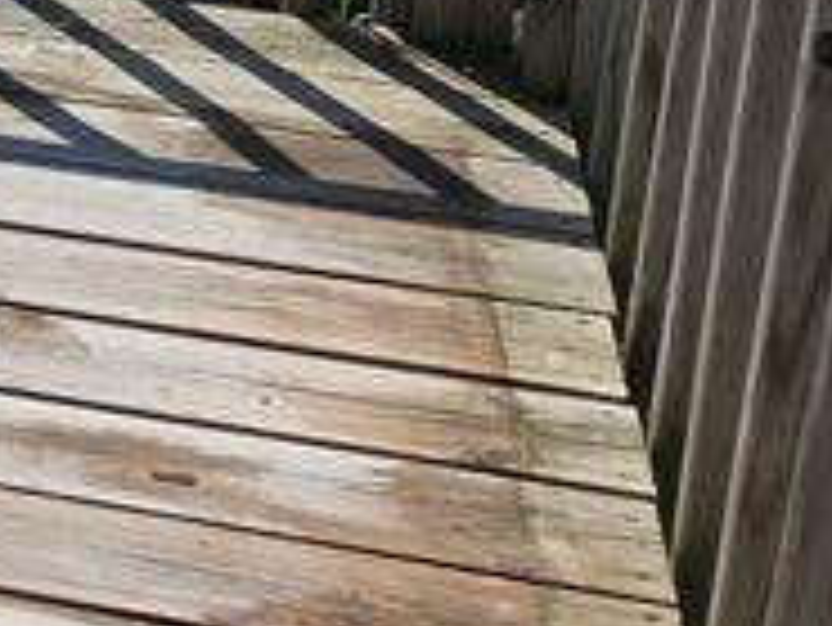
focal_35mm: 127
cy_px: -356
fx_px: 3054
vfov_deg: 11.2
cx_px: -1066
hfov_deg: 12.6
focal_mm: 5.4
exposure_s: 1/2921
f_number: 1.8
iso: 32
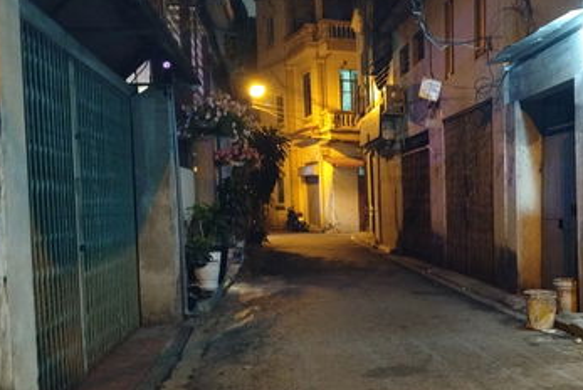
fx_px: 746
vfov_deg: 29.2
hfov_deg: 41.1
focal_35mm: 46
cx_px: 459
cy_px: 234
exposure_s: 1/16.7
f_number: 1.75
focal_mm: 5.25
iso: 4965
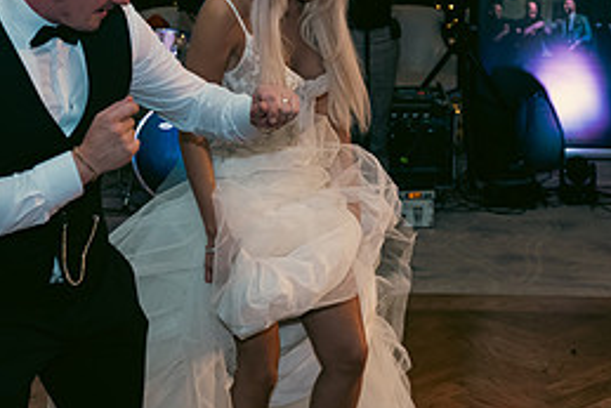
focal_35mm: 76
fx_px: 1291
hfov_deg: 26.6
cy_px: 136
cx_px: 323
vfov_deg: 17.9
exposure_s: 1/160
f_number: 3.5
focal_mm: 34
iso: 640
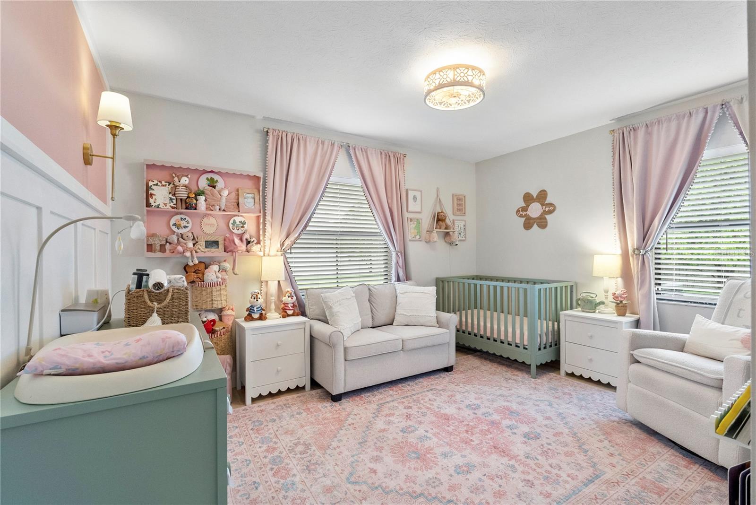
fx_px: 347
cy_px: 252
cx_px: 378
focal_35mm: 16
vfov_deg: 72.1
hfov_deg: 95.0
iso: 2000
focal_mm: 16.5
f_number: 9
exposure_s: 1/13
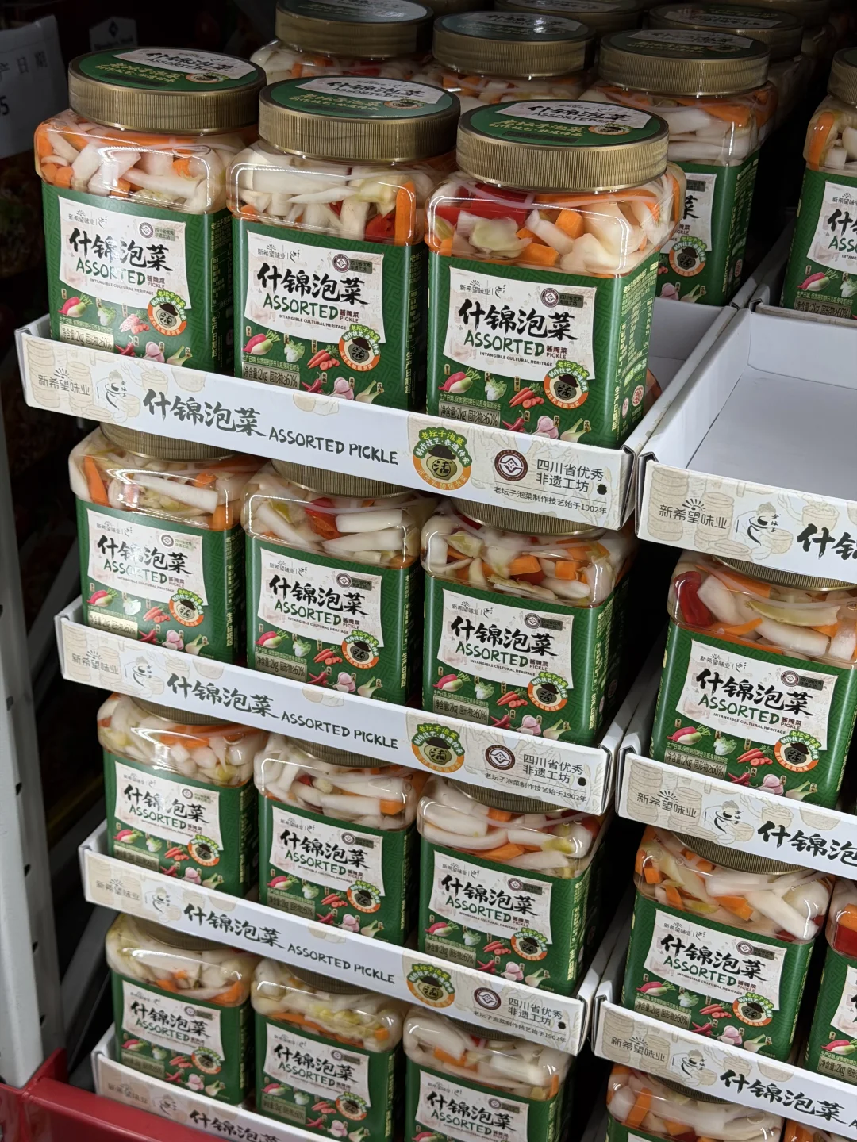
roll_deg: -2.8
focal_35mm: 48
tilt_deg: -28.7
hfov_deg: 30.3
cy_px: 571
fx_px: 1584
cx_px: 428
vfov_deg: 39.7
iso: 64
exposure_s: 1/319
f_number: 1.78
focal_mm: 6.76
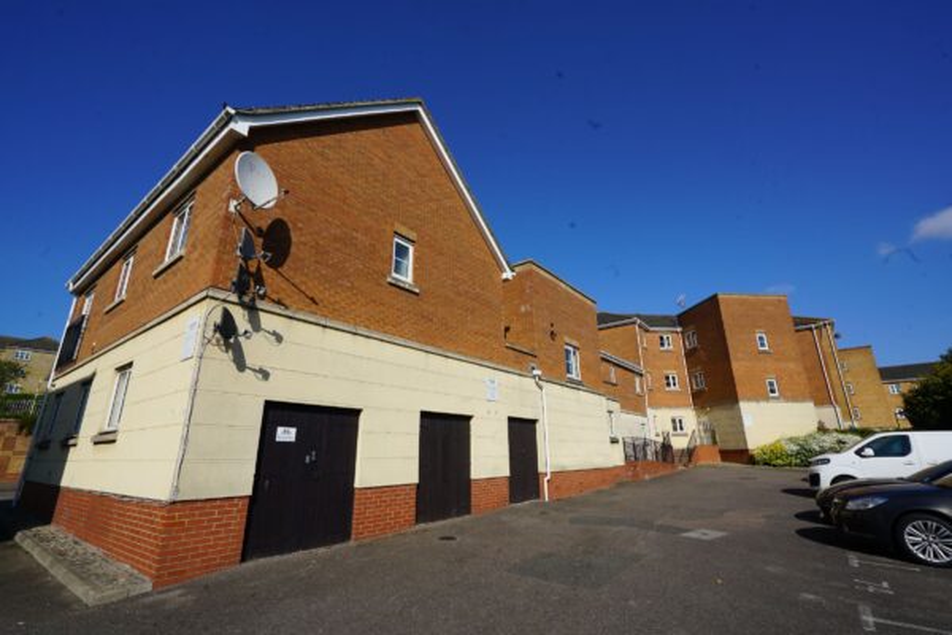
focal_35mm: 16
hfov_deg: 96.7
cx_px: 476
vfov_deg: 73.7
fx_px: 423
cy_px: 318
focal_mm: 16
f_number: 14
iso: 100
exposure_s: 1/160
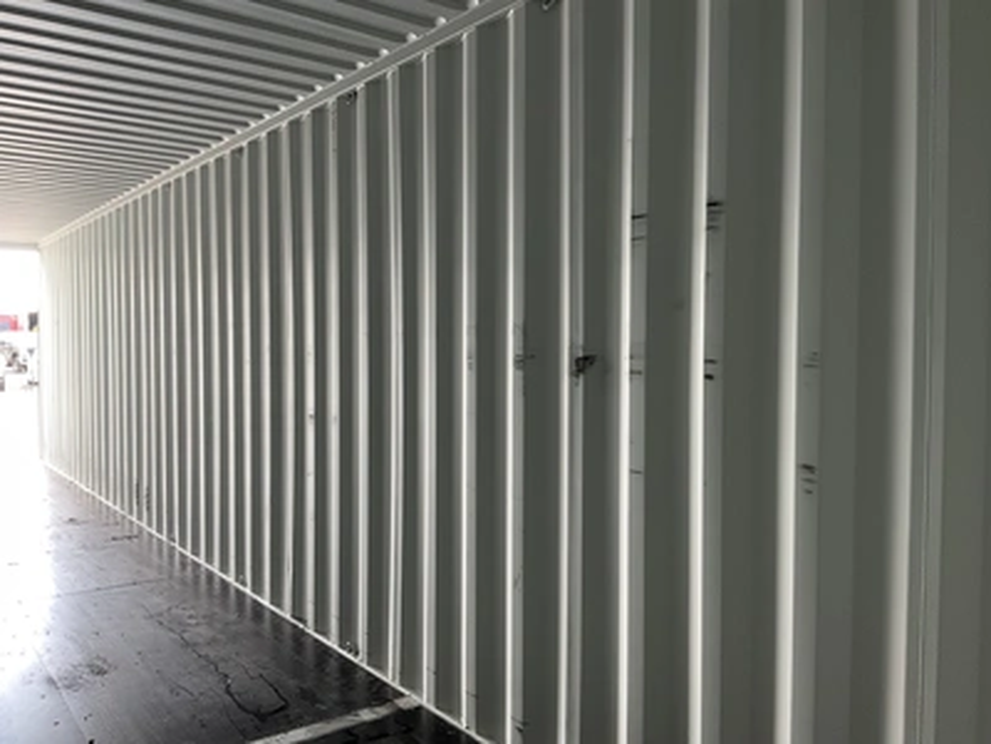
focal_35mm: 29
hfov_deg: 61.7
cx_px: 496
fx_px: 830
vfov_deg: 48.2
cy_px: 372
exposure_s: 1/64
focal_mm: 3
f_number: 1.8
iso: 64
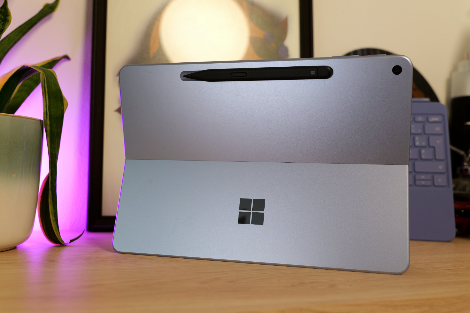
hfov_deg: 54.4
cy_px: 156
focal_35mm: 35
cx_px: 235
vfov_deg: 37.9
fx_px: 457
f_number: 5
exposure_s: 1/100
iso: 640
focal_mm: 35
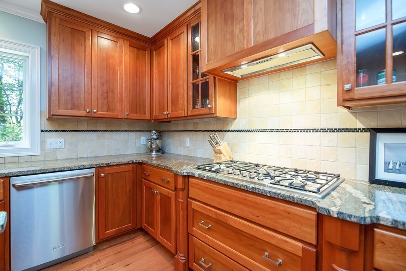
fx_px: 181
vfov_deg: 73.8
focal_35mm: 16
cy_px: 136
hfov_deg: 96.7
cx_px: 203
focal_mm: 16
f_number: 4.5
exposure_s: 1/80
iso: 800
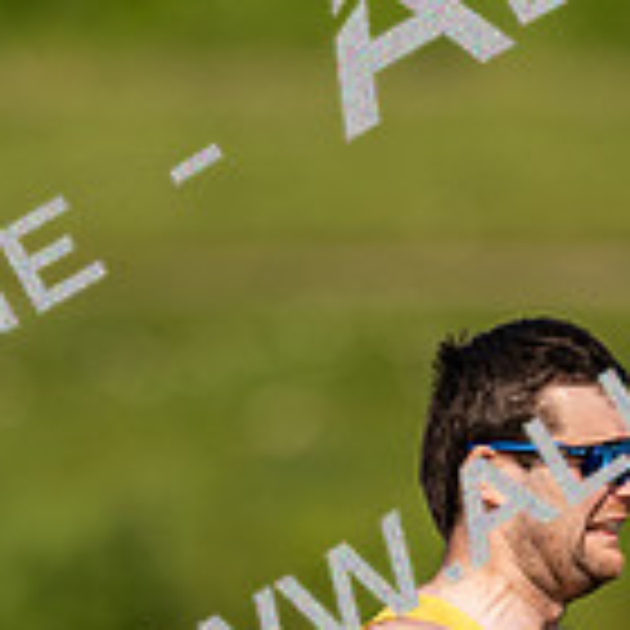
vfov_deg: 0.6
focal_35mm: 3175
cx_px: 576
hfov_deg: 0.6
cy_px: 799
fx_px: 65375
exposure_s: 1/2500
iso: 200
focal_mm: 600
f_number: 4
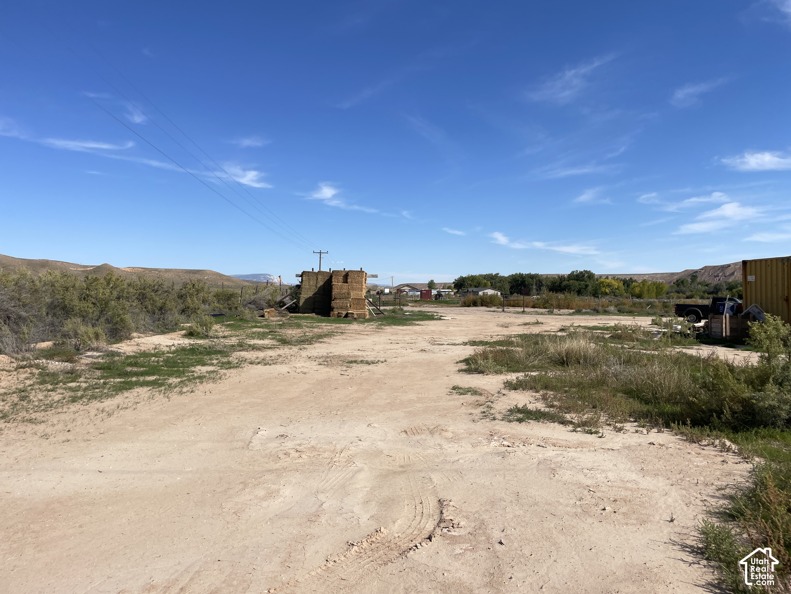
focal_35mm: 26
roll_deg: +0.7
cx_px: 396
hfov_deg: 67.3
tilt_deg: +0.2
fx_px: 594
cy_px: 297
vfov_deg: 53.1
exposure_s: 1/5291
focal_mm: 4.2
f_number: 1.6
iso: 32
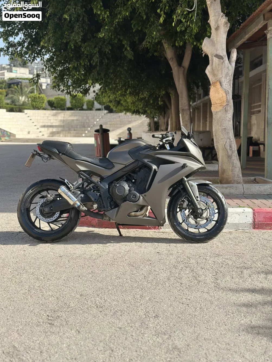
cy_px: 180
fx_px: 513
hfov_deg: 29.7
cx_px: 135
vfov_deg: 38.9
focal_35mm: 49
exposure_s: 1/3597
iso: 100
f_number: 1.78
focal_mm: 6.86
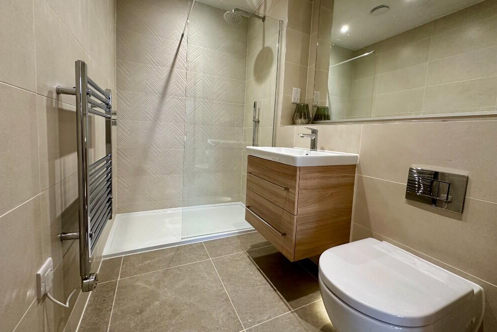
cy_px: 152
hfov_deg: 100.4
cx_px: 242
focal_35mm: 15
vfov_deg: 77.2
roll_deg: -2.4
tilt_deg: -4.7
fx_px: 207
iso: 320
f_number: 2.2
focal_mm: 2.22
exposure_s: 1/100
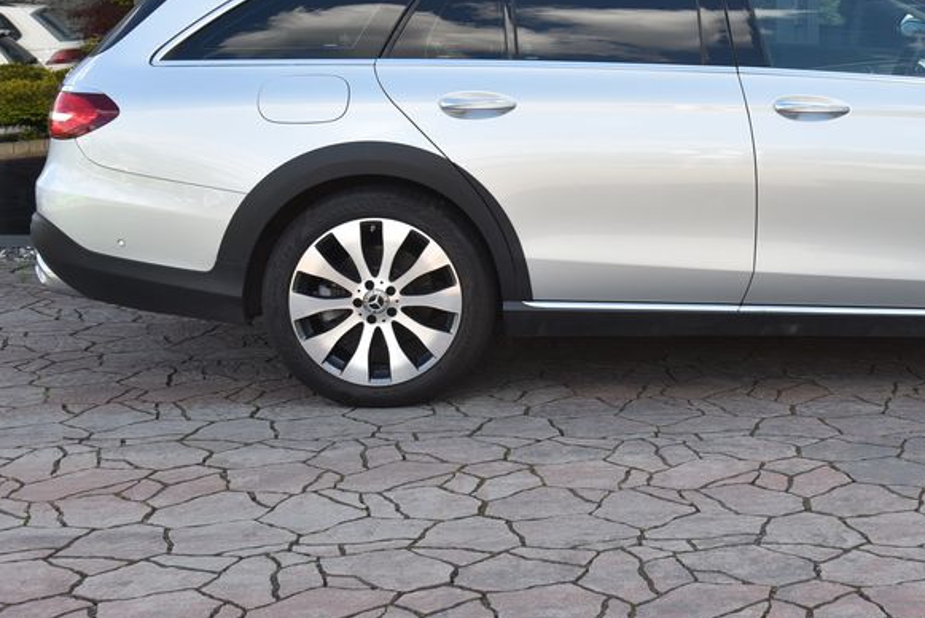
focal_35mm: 67
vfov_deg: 20.2
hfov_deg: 29.2
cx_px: 777
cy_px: 153
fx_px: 1722
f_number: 8
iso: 500
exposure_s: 1/200
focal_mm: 38
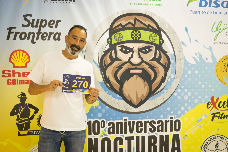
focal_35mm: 36
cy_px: 76
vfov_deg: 36.9
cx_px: 114
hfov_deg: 53.1
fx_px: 228
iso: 400
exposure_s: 1/50
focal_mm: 24
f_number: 2.8
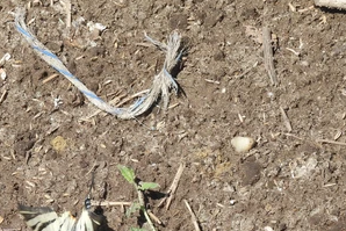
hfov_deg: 6.1
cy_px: 200
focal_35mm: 335
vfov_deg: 4.1
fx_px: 3221
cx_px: 87
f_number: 6.3
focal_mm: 26.8
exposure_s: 1/320
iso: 100
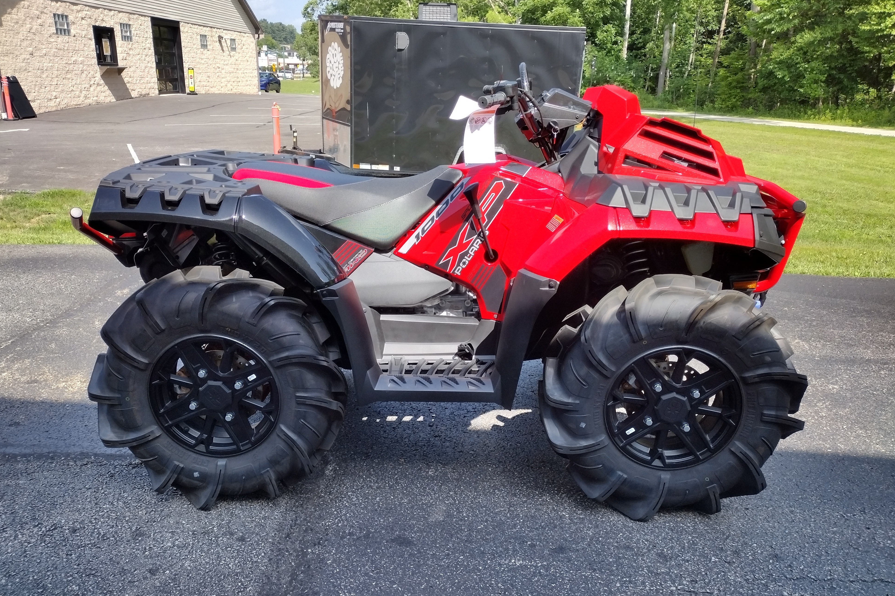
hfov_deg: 63.7
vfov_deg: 45.0
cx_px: 438
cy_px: 306
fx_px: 721
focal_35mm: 29
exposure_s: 1/1139
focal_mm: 4.71
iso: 100
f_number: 1.7
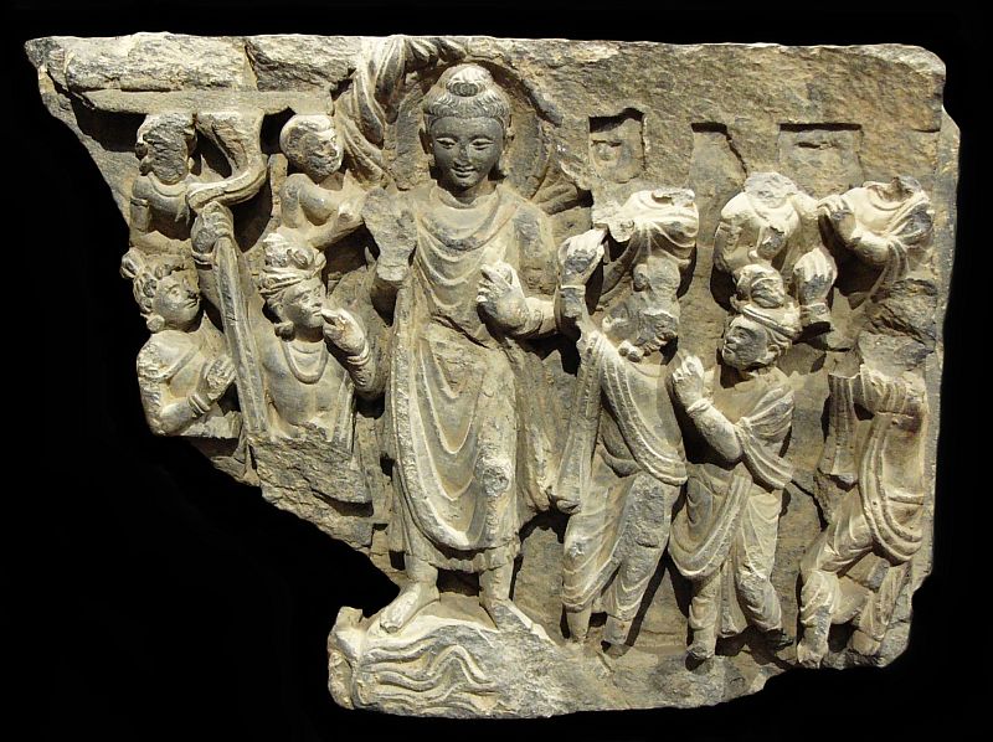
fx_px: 1375
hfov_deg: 39.7
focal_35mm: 48
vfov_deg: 30.2
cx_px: 496
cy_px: 371
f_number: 2.8
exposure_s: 1/8
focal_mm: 7.9
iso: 200
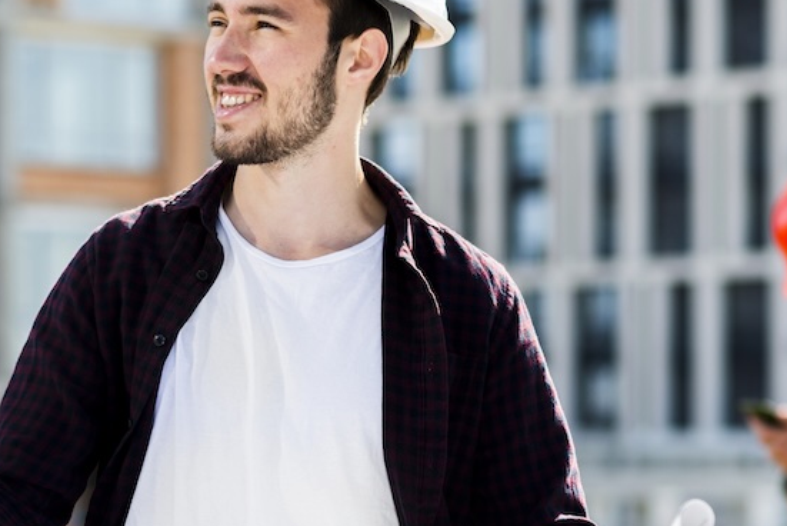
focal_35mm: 185
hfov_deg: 11.1
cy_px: 352
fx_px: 4046
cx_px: 233
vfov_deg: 7.4
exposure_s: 1/640
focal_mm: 85
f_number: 3.2
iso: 250
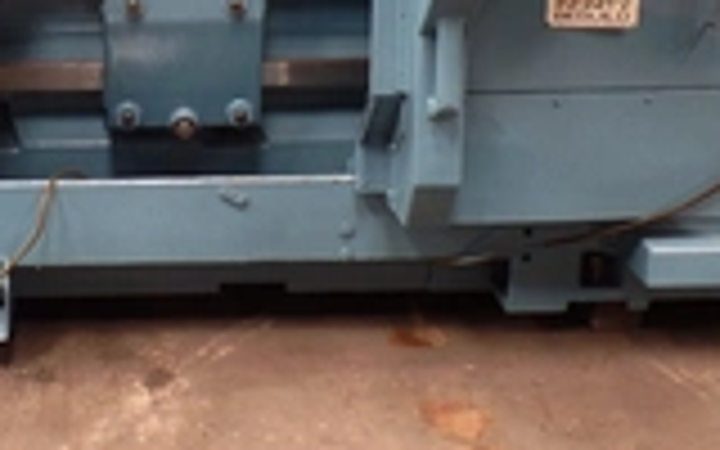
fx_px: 1197
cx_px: 135
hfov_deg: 32.5
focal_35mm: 61
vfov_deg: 20.6
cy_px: 4
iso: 200
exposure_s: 1/30
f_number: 2.8
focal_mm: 4.1
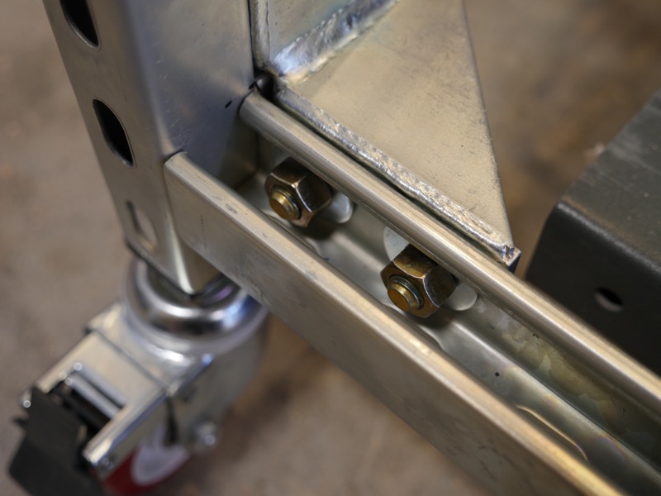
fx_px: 840
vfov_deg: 32.9
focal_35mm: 44
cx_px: 330
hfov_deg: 42.9
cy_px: 248
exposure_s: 1/60
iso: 320
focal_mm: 22
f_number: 2.8
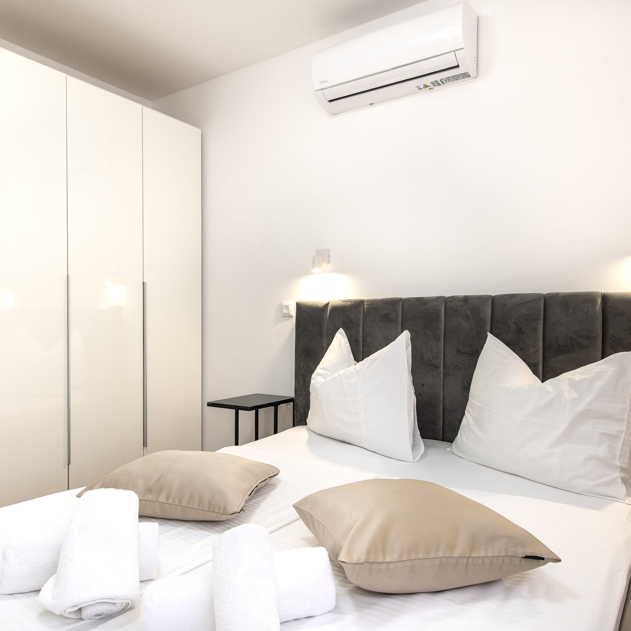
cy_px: 319
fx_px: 516
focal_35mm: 25
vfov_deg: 62.9
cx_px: 263
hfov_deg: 62.5
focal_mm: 19
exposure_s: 1/15
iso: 100
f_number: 7.1
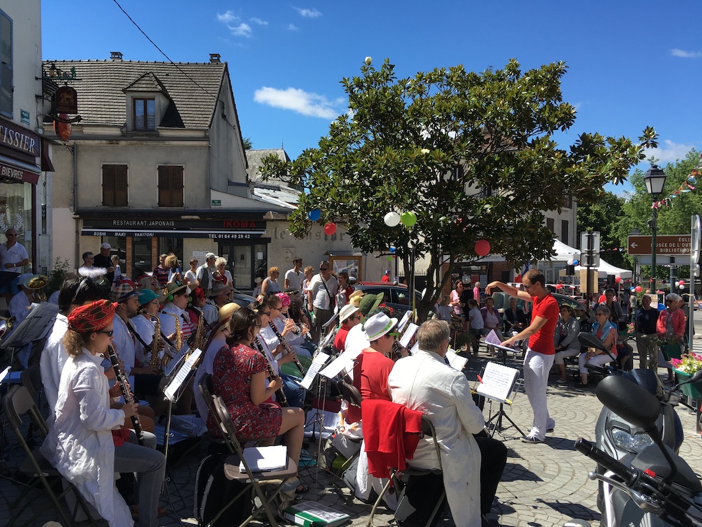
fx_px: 588
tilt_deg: -2.7
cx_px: 351
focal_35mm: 29
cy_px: 264
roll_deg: -0.2
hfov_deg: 61.7
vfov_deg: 48.2
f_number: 2.2
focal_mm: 4.15
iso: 25
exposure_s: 1/1183
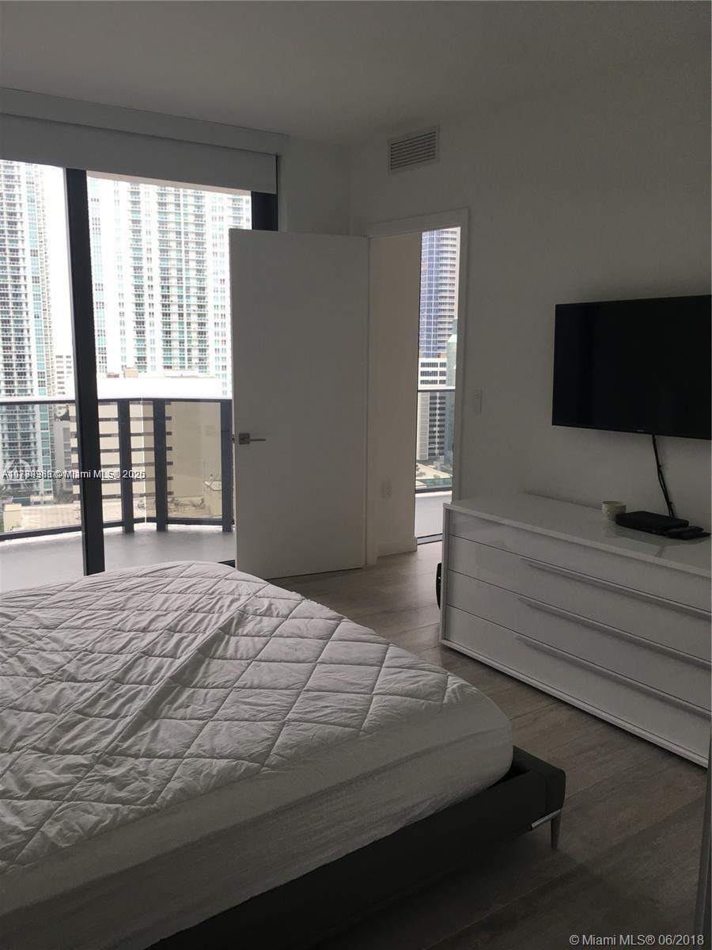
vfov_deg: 61.7
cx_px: 356
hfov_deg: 48.2
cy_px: 475
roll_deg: +2.6
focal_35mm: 29
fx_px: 795
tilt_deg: -7.3
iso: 32
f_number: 2.2
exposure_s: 1/120
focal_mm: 4.15
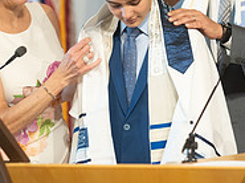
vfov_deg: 3.6
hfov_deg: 4.9
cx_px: 179
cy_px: 70
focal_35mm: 408
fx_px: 2882
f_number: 1.8
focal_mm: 135
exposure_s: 1/400
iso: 2500
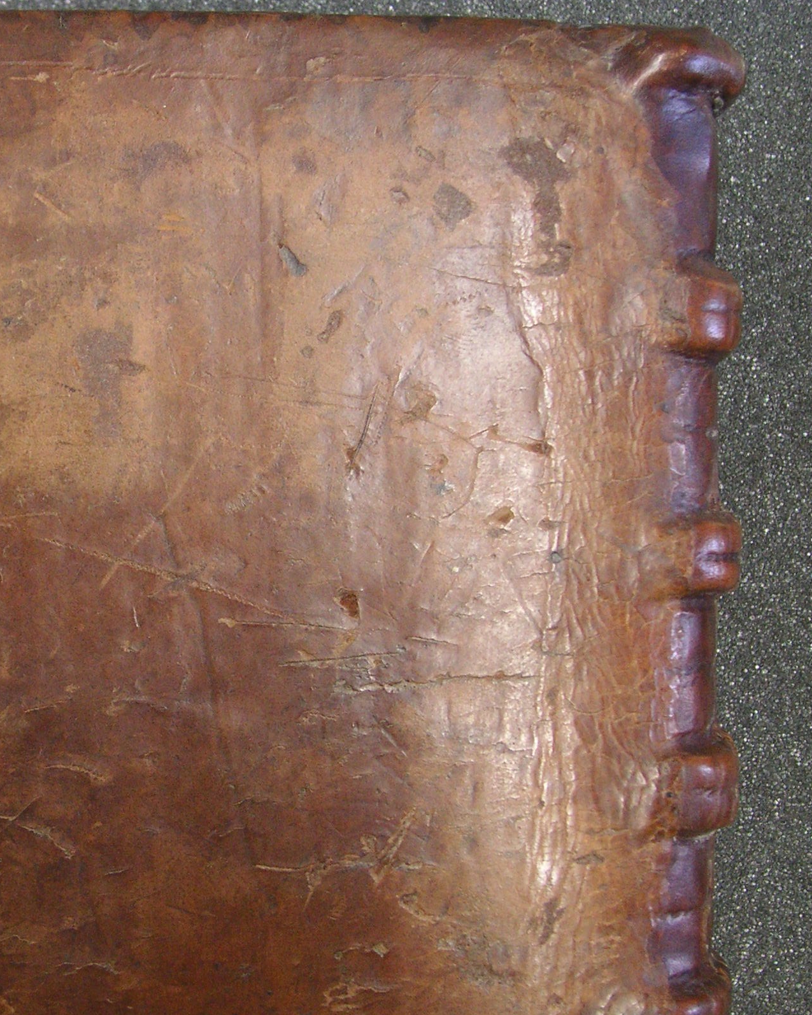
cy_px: 567
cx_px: 202
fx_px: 1742
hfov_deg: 25.9
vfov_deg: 32.4
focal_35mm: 58
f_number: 2.8
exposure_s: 1/30
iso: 100
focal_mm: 6.1
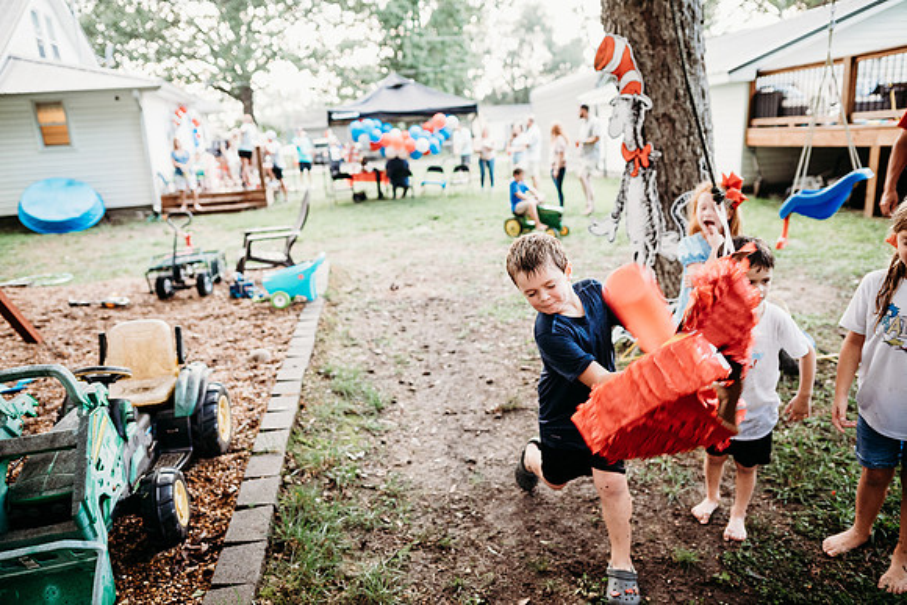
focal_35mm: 24
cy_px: 302
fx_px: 605
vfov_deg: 53.2
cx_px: 454
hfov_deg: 73.7
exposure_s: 1/200
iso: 1250
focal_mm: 24
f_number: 2.5
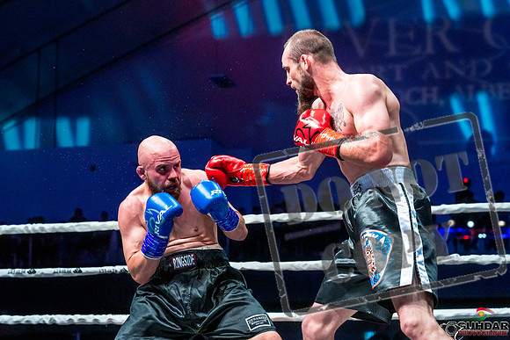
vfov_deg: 18.6
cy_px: 170
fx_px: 1039
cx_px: 255
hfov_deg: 27.6
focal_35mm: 73
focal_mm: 70
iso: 4000
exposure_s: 1/1000
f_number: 4
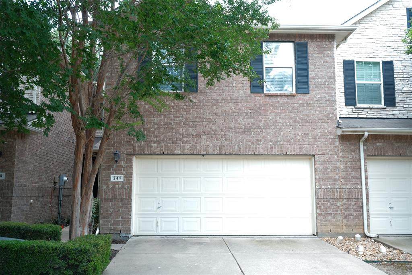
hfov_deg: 54.4
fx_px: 400
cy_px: 138
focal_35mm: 35
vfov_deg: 37.8
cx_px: 206
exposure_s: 1/125
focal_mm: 23
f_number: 2.8
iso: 100
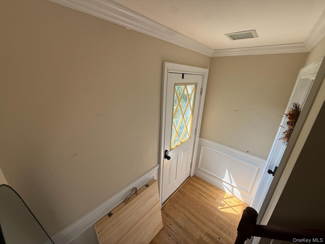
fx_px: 131
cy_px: 122
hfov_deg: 102.1
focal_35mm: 14
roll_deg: -3.0
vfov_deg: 85.7
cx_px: 162
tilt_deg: -18.6
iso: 64
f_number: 2.2
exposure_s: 1/122
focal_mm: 2.22
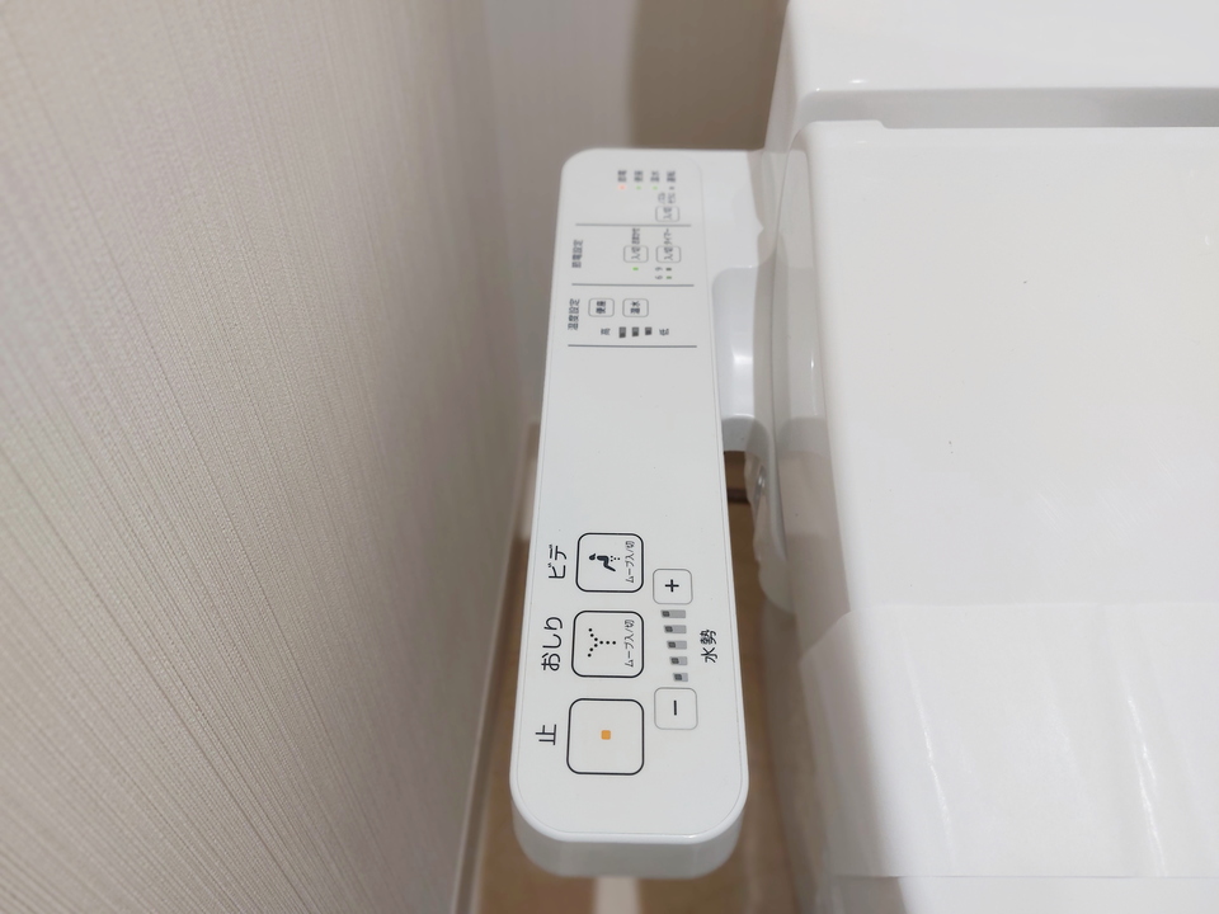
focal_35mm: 24
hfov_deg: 71.6
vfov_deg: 56.8
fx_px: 845
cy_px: 457
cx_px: 610
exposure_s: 1/24
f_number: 1.8
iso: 64
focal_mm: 5.23
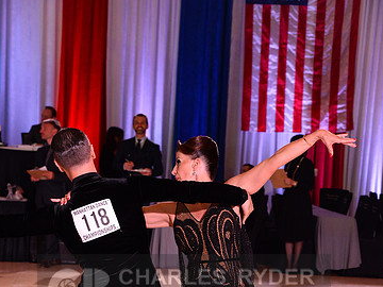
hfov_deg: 17.0
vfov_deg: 12.6
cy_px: 290
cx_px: 185
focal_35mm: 116
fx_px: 1283
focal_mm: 75
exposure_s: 1/250
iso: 2500
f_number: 6.3
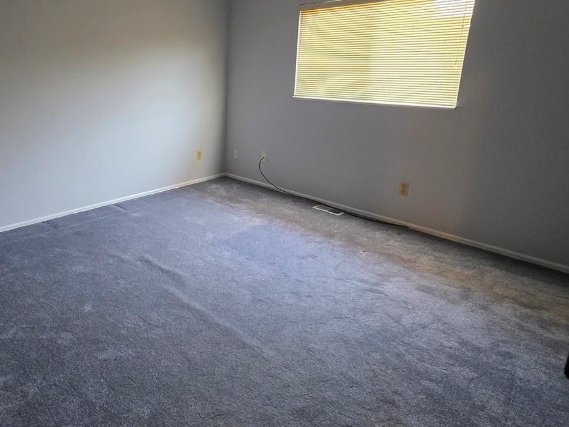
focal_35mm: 24
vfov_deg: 56.6
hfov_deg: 67.9
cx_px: 156
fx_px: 394
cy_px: 185
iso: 640
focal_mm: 2.2
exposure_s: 1/60
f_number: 1.9
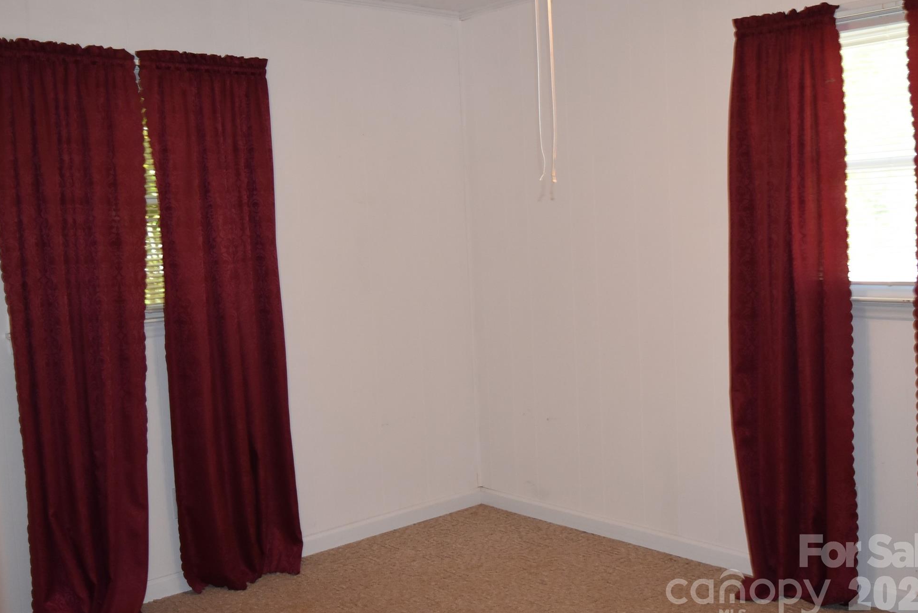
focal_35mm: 40
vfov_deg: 33.8
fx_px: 1008
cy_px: 304
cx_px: 466
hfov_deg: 48.9
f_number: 4
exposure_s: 1/60
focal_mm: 25
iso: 1400
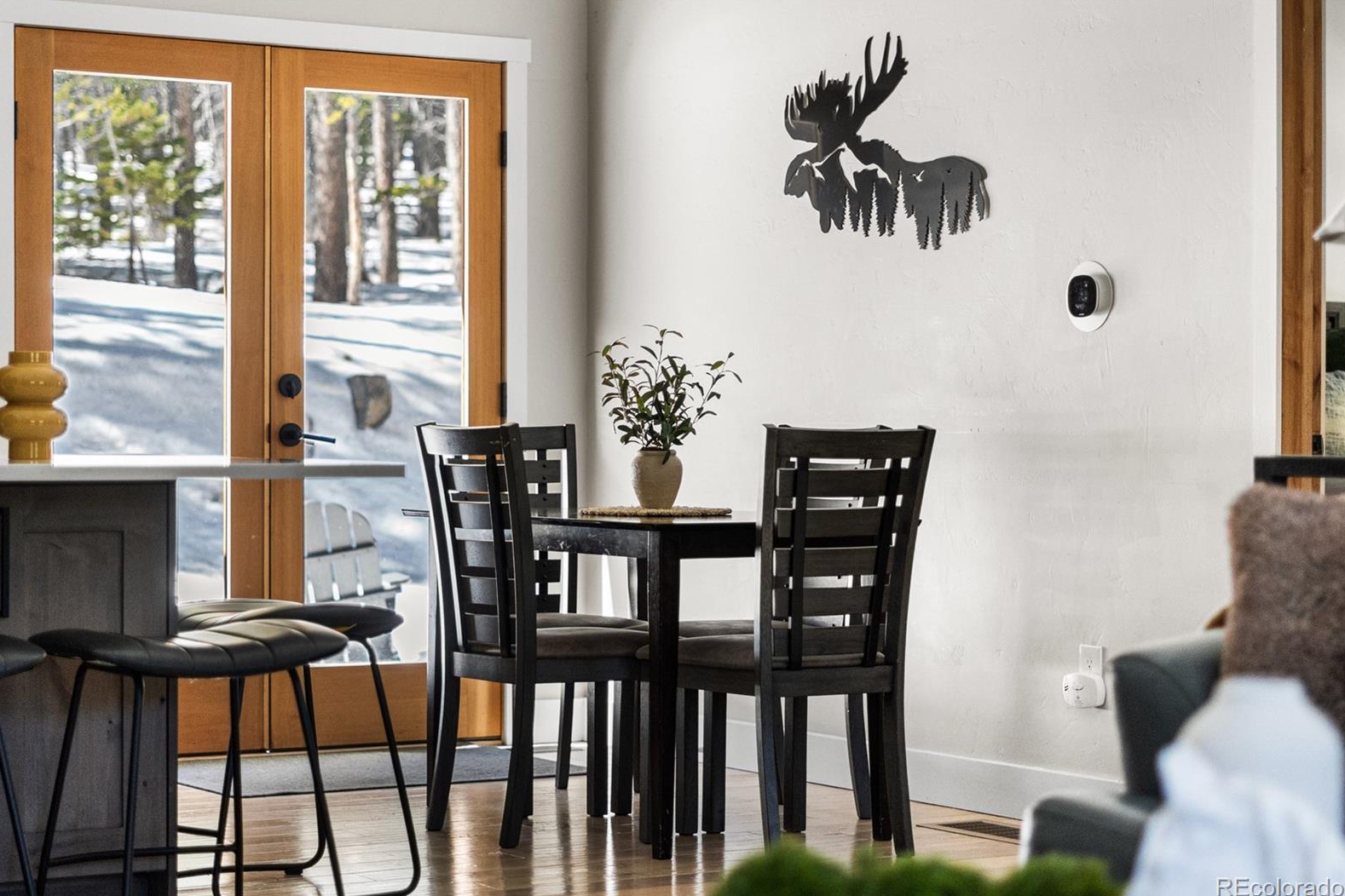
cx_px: 672
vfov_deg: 17.9
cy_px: 451
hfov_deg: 26.7
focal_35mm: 76
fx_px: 2839
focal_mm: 50
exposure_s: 1/1000
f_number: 1.8
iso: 1600
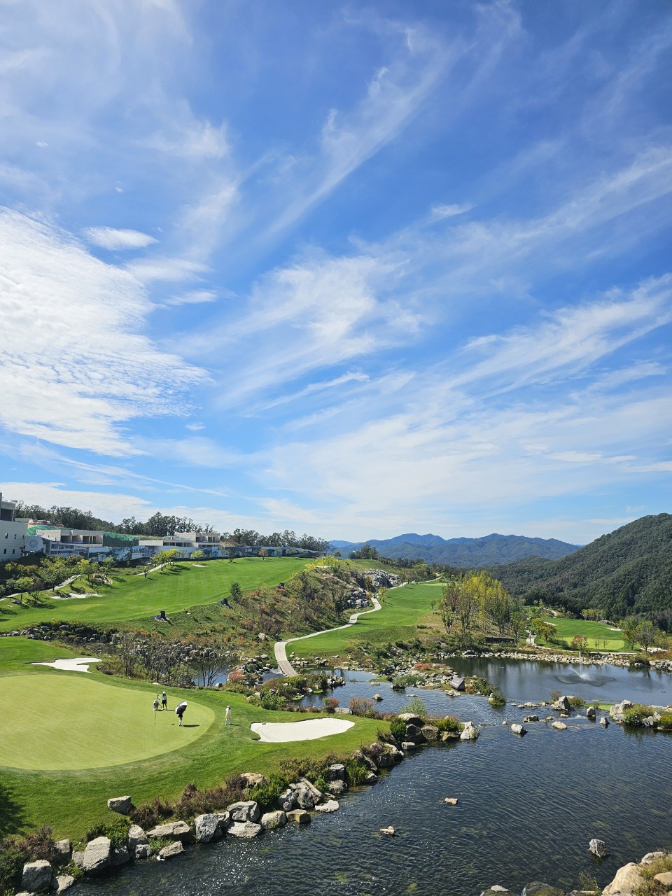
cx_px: 336
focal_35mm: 23
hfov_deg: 58.9
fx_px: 595
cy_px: 448
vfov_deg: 73.9
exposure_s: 1/1854
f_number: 1.7
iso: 12
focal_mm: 6.3
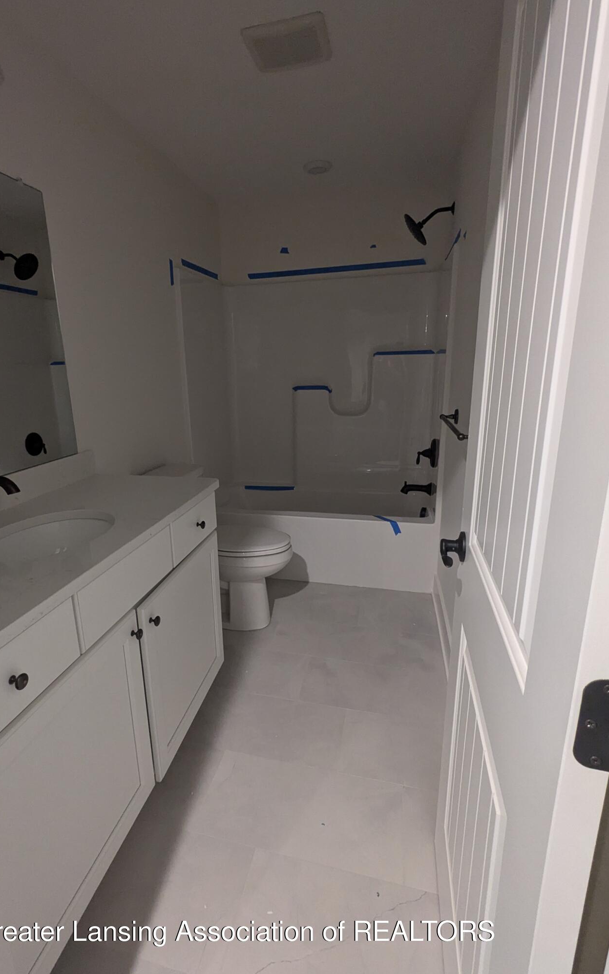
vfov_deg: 94.4
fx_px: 451
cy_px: 488
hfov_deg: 67.8
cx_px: 268
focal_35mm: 17
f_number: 2.2
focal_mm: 2.35
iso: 579
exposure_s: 1/40
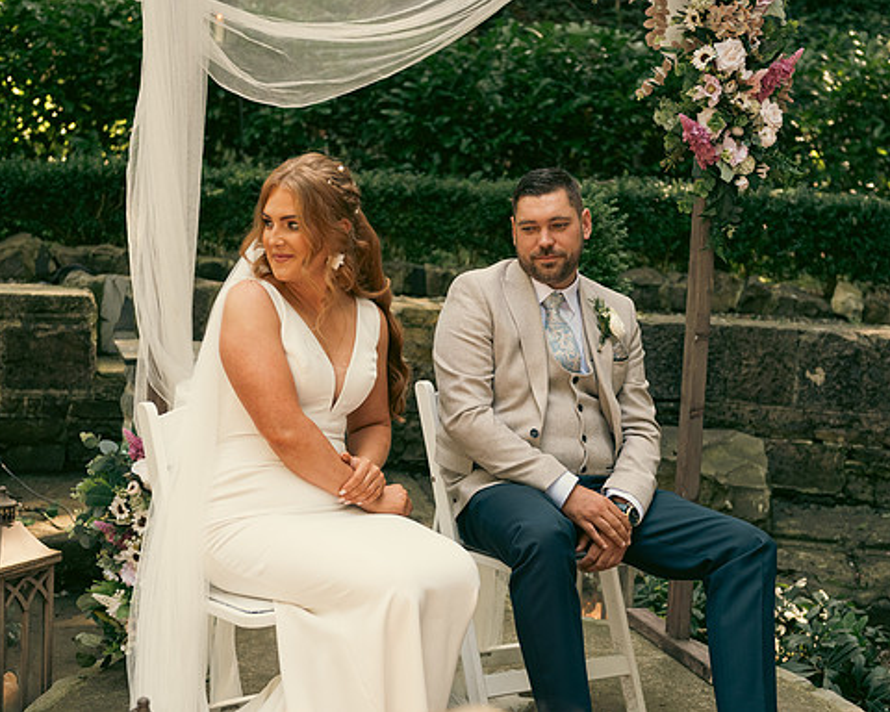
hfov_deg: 31.9
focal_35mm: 59
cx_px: 499
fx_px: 1554
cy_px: 355
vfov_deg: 25.8
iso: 320
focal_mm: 52
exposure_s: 1/160
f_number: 3.5
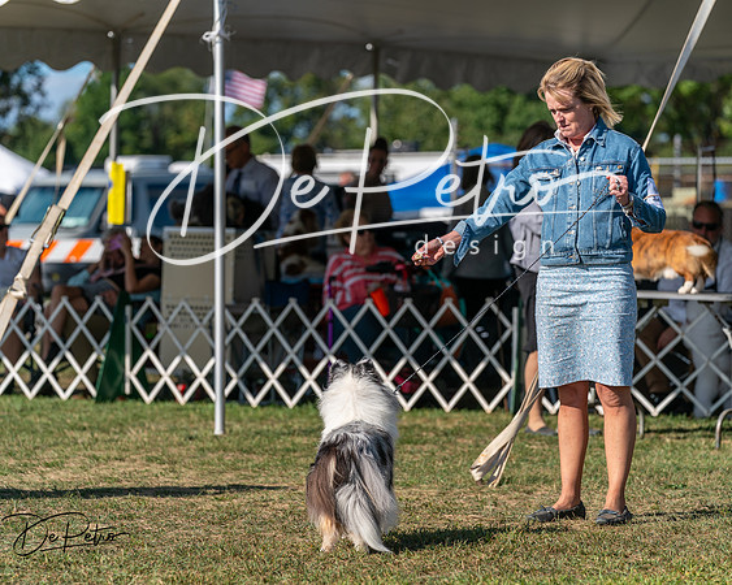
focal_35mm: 166
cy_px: 292
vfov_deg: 9.3
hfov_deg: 11.7
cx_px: 366
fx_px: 3585
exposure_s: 1/1250
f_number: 4.5
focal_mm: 147
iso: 100
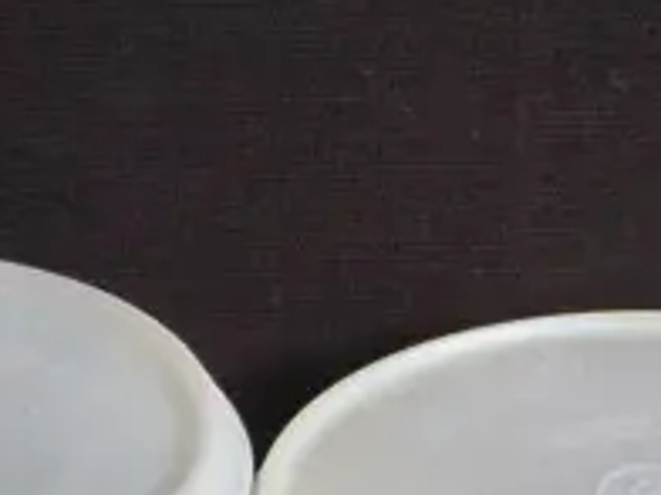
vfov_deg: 9.8
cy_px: 980
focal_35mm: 141
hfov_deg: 14.0
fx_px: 2692
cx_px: 469
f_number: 2
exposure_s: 1/100
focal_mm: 2.87
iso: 64
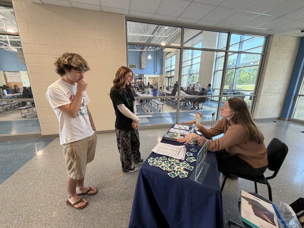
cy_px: 114
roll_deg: -0.4
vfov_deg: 85.7
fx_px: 123
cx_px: 152
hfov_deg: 102.1
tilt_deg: -12.3
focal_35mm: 14
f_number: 2.2
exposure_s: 1/120
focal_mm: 2.22
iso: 250
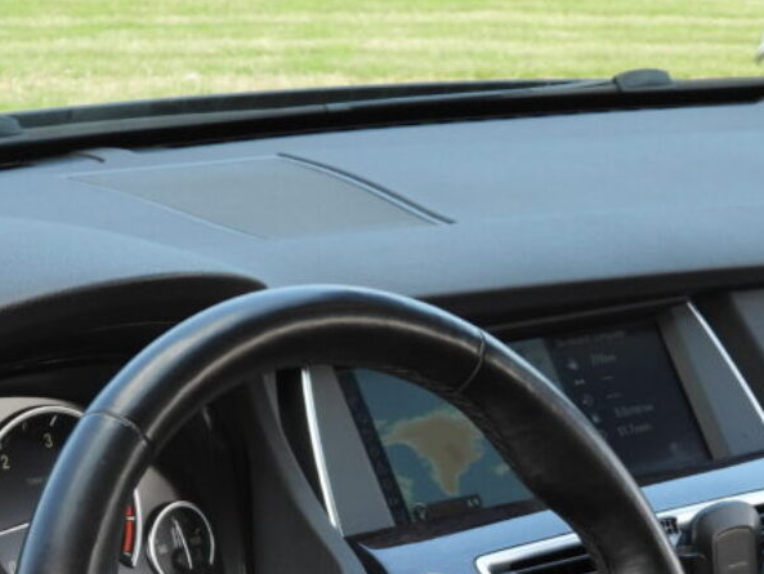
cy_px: 720
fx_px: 2804
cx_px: 327
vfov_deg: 11.4
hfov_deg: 15.5
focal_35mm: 127
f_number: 3.2
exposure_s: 1/125
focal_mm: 8.5
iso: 100
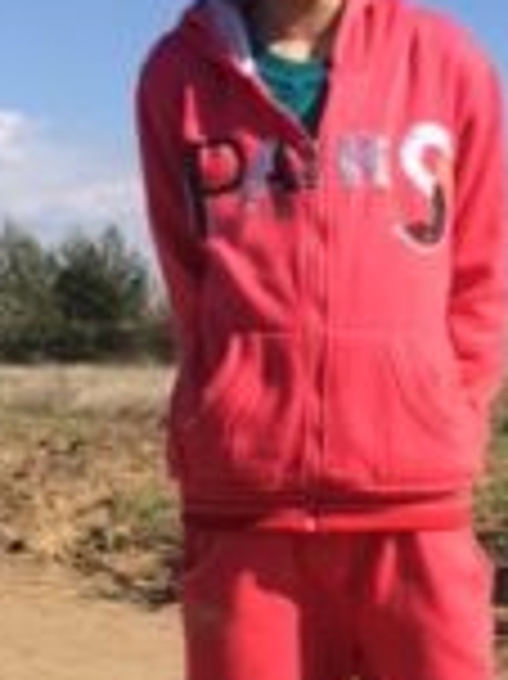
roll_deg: +1.7
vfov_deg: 24.8
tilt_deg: -8.6
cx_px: 571
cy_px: 567
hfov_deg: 18.3
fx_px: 1509
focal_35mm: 77
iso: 32
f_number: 2.2
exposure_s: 1/2160
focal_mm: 4.15
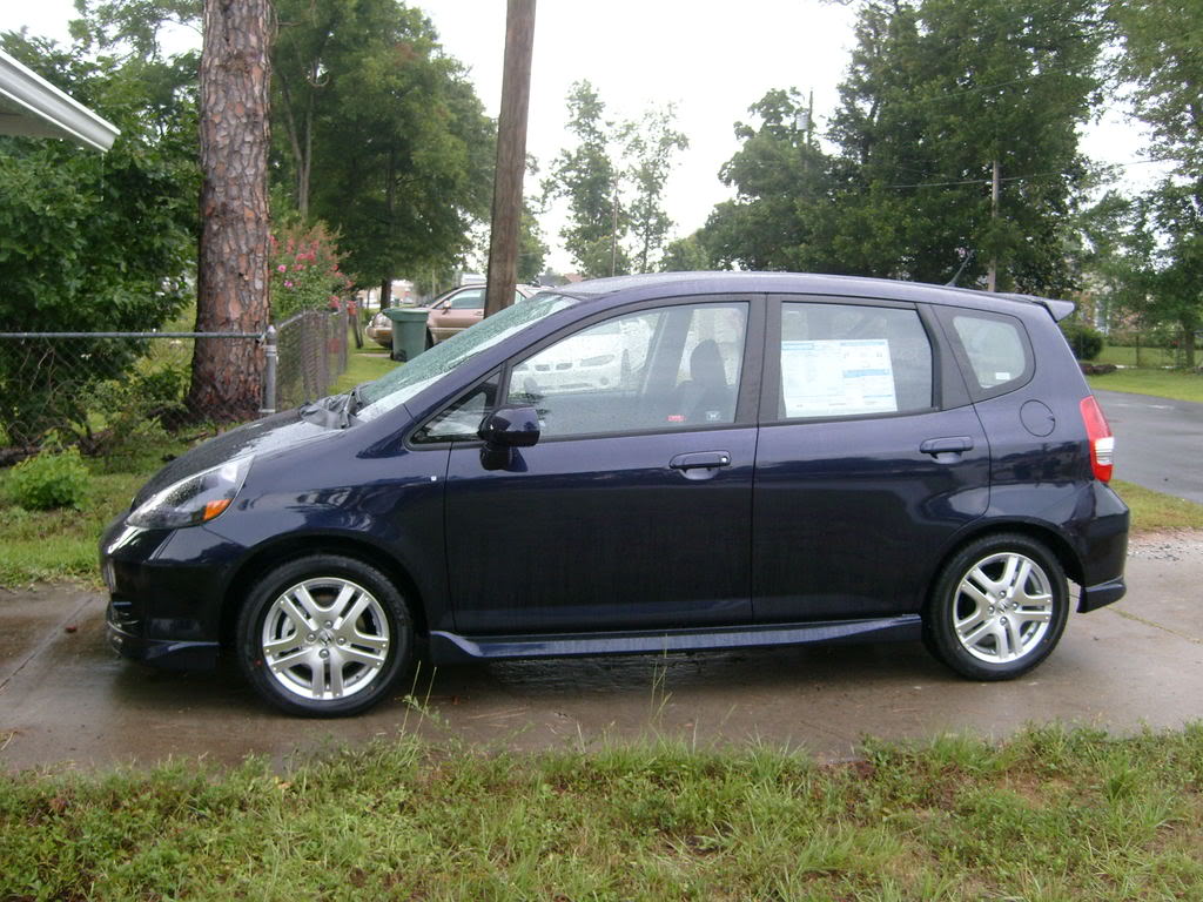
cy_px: 451
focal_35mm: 35
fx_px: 1216
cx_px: 602
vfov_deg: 40.7
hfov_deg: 52.6
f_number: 2.8
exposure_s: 1/90
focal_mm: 5.8
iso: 80
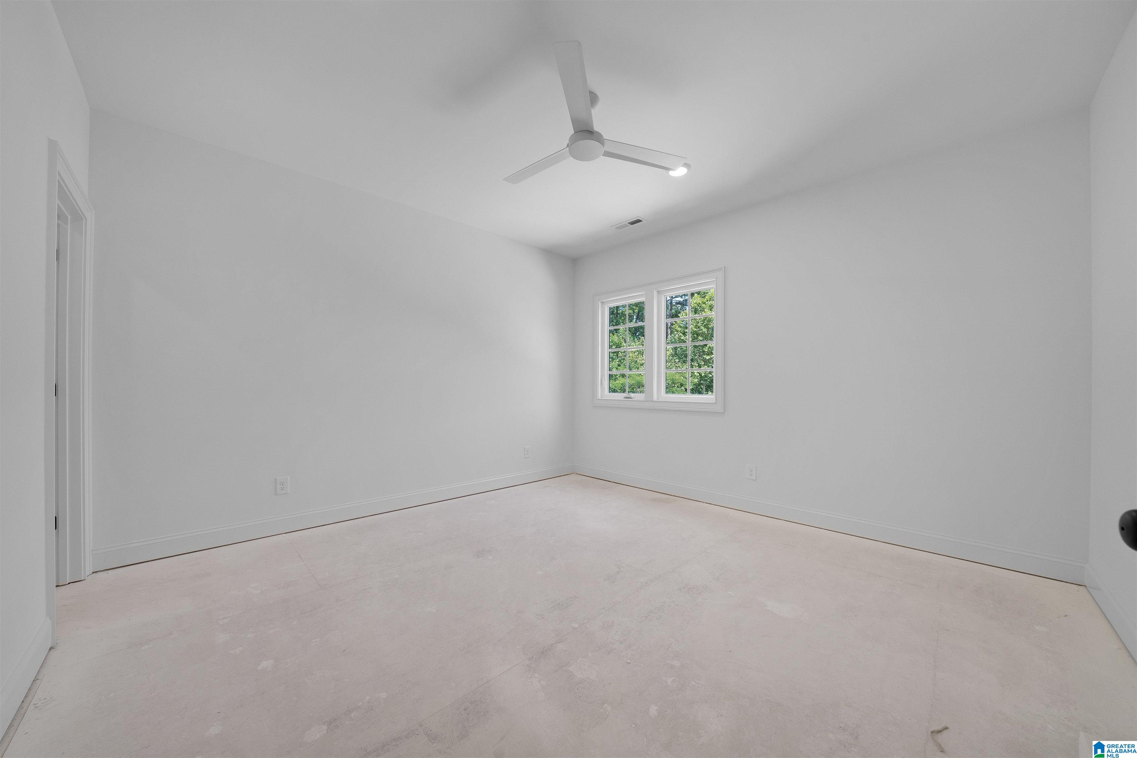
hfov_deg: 112.6
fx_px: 379
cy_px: 379
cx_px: 568
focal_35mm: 12
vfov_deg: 90.0
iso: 500
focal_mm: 12
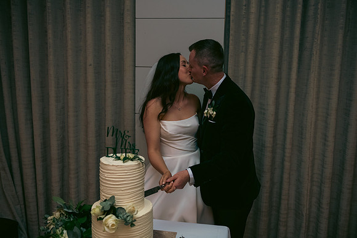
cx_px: 178
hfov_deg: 55.8
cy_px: 119
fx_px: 337
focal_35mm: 34
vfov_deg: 38.9
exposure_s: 1/160
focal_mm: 34
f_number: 3.5
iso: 800
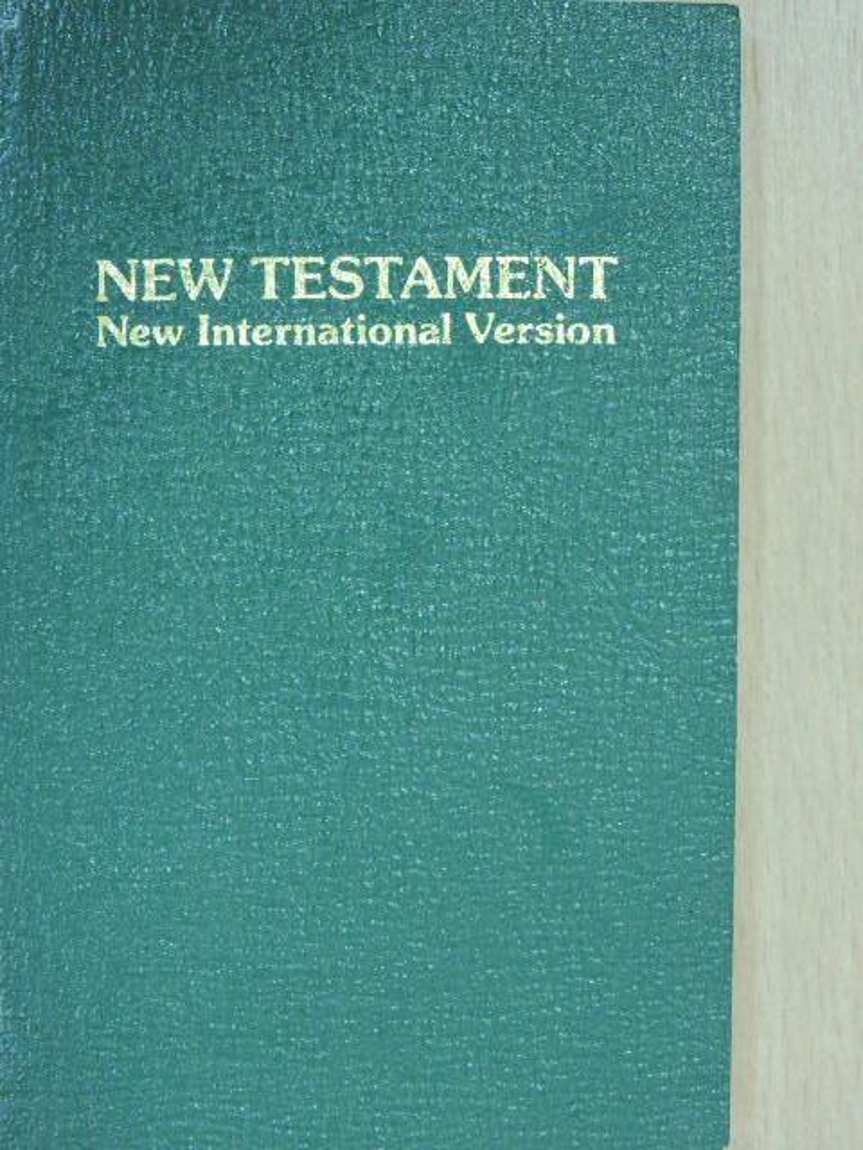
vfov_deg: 27.8
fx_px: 2327
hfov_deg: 21.0
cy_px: 575
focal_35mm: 70
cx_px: 432
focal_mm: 12.5
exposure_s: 1/13
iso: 400
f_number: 4.5
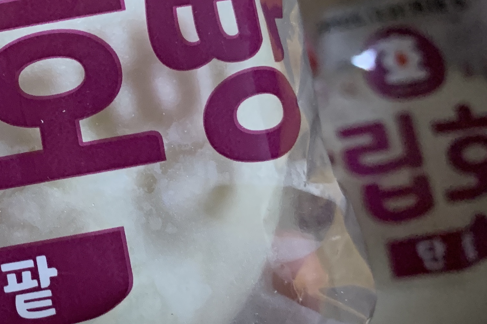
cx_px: -74
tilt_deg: -71.1
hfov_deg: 25.3
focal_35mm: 73
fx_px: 987
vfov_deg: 18.6
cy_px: 105
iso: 320
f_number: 1.8
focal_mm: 4.25
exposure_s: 1/40
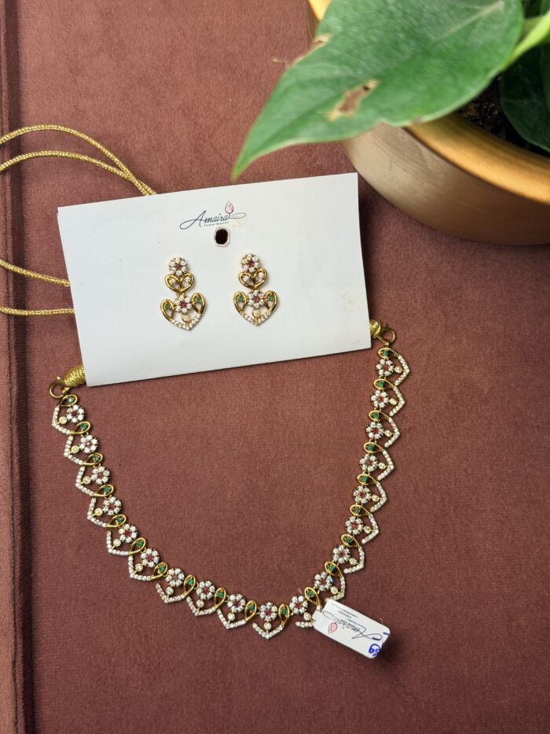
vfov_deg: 39.7
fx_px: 1017
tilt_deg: -82.2
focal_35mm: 48
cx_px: 275
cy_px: 367
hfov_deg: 30.3
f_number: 1.78
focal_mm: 6.76
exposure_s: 1/120
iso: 50
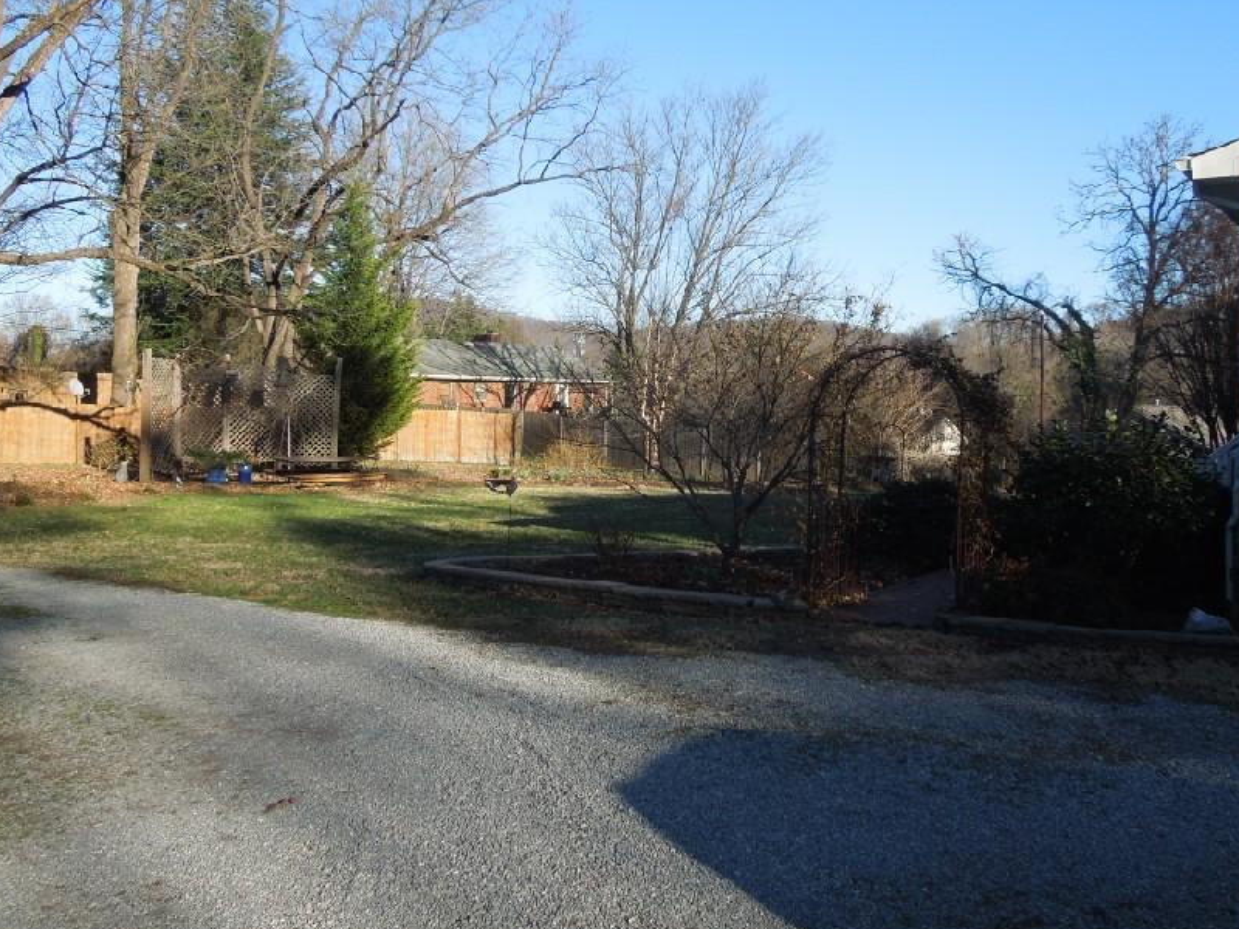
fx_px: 1145
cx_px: 660
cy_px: 382
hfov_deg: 56.8
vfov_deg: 44.0
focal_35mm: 32
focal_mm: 4.5
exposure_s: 1/640
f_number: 3.3
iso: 100
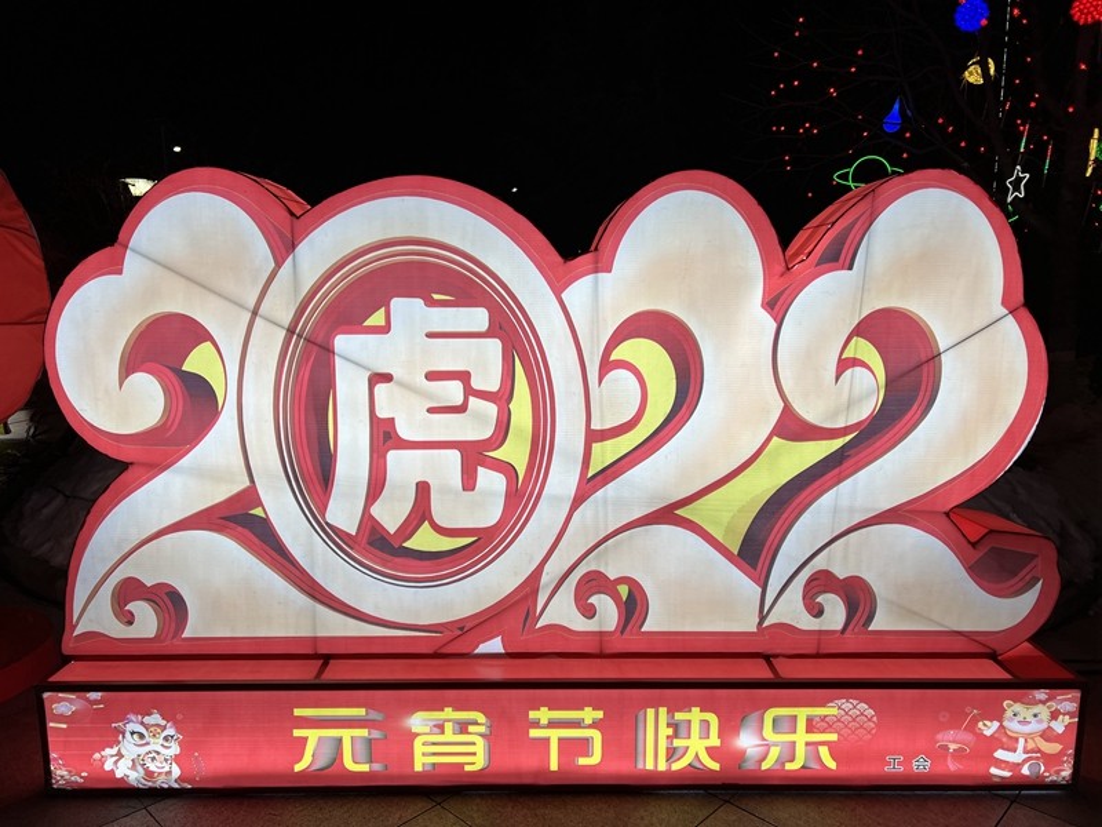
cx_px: 551
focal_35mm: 26
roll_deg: -0.2
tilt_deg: -9.7
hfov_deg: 67.3
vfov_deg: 53.1
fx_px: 828
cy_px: 414
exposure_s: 1/157
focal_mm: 5.7
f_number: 1.5
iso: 40
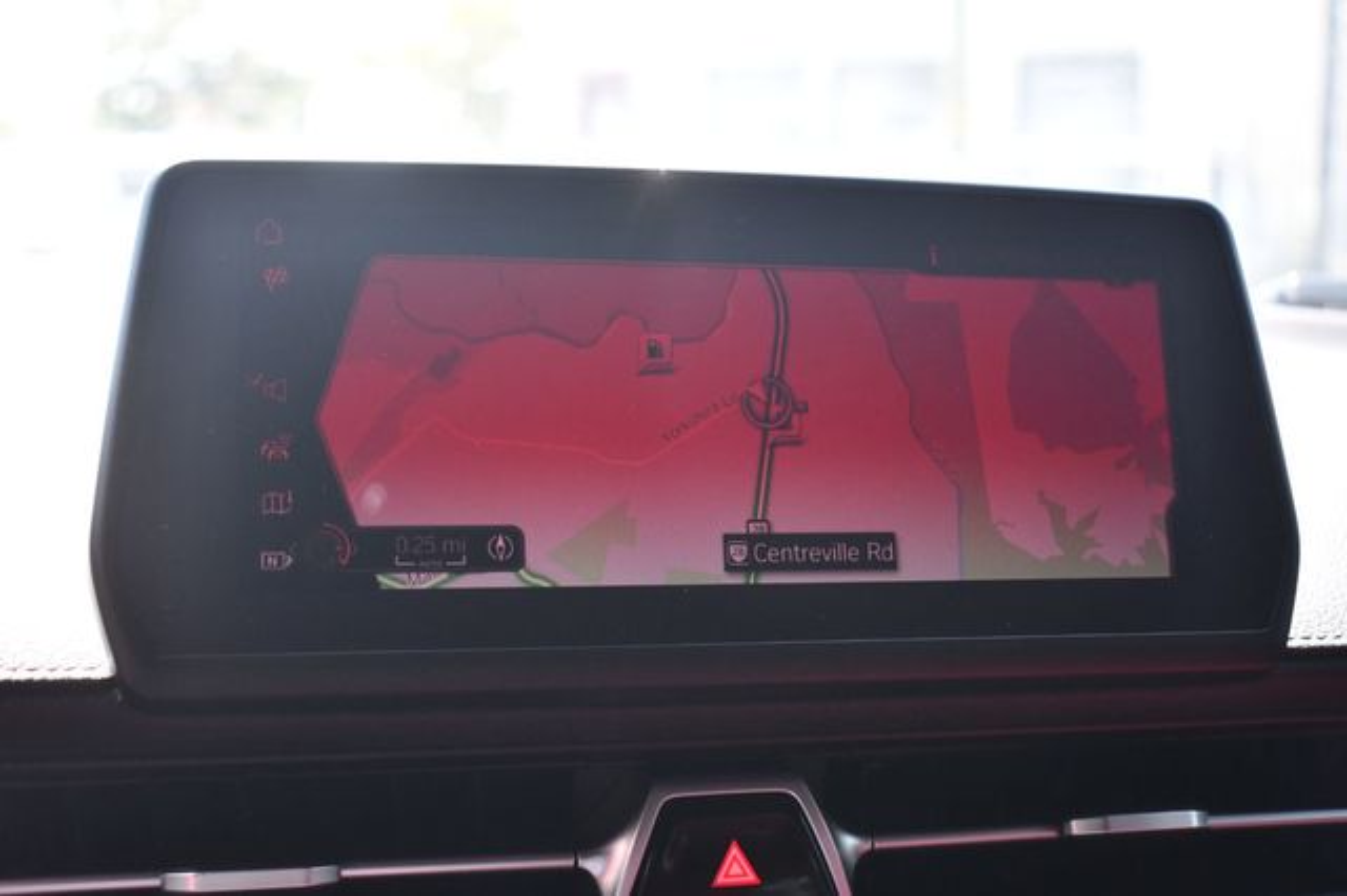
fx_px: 1907
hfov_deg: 38.9
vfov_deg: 26.5
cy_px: 448
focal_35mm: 51
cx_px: 674
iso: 720
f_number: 4.5
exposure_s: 1/250
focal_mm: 34
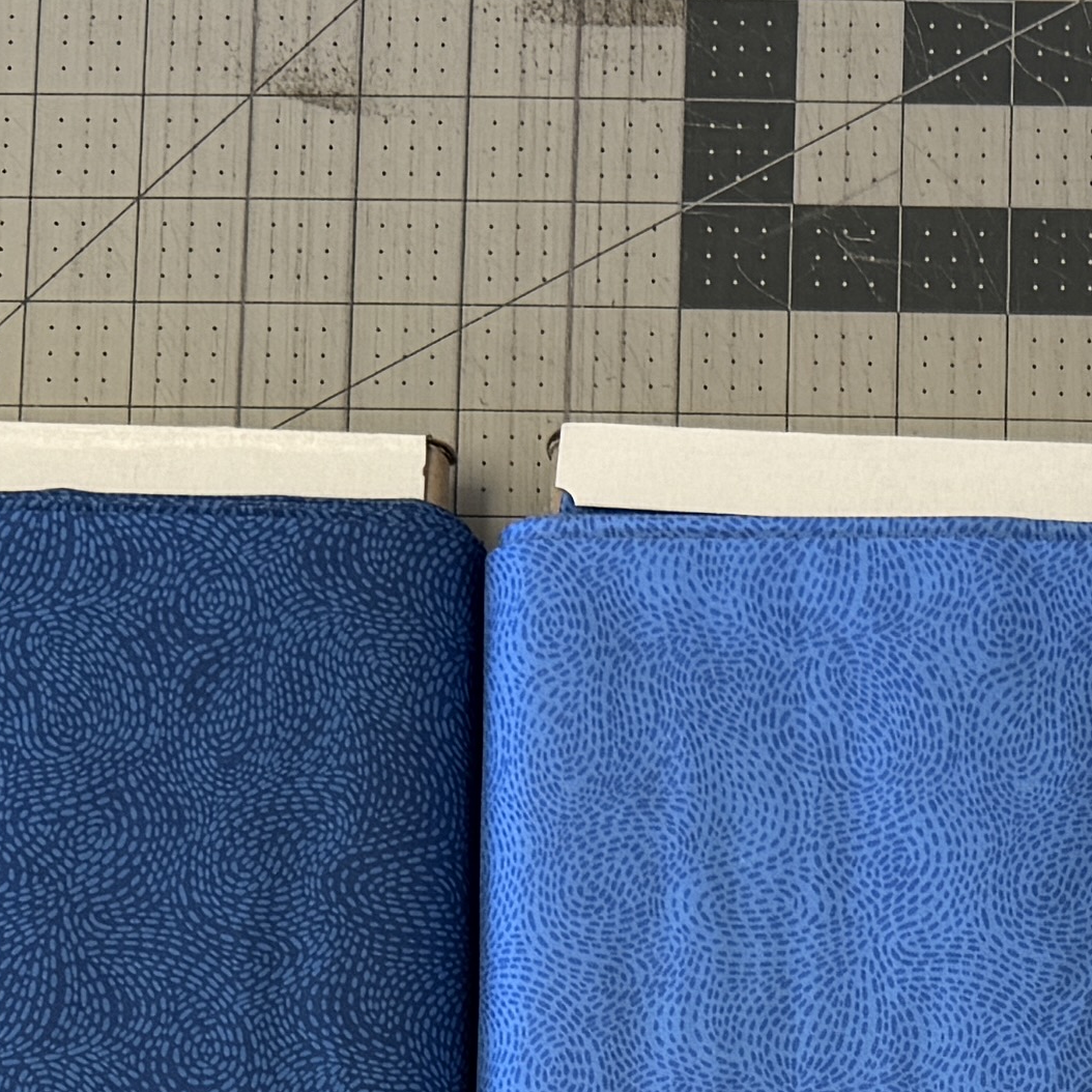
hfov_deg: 14.4
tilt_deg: -83.2
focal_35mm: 115
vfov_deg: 13.8
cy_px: 1867
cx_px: 1489
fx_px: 4104
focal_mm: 6.76
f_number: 1.78
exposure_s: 1/120
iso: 80
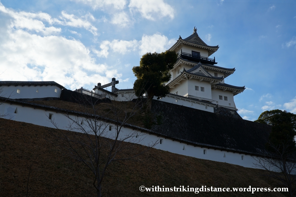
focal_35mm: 42
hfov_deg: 46.5
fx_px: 345
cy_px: 98
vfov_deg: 31.8
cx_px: 148
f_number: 7.1
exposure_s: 1/500
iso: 200
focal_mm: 28
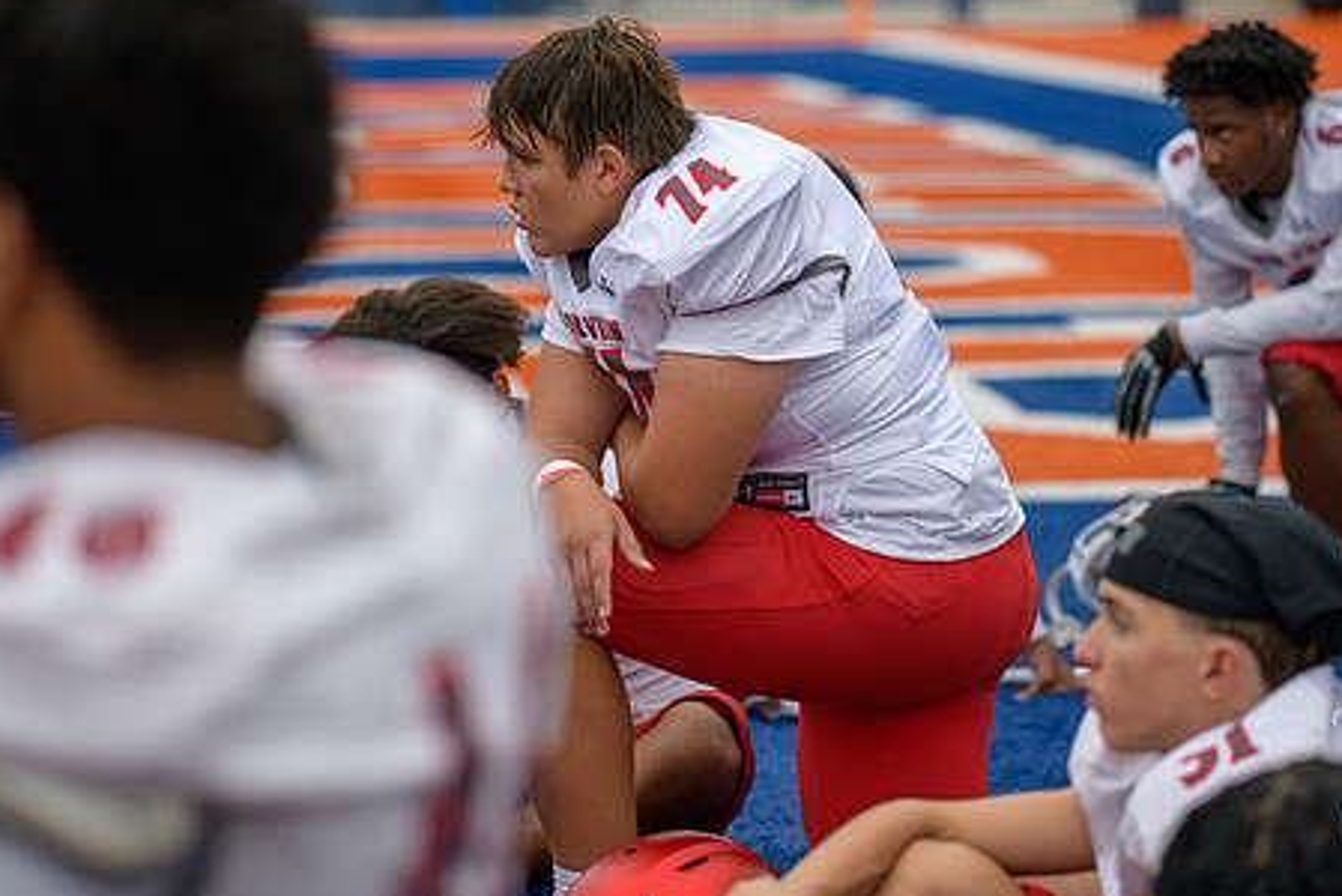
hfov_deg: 13.2
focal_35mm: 155
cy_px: 348
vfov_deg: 8.9
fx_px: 5782
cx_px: 786
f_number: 2.8
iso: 125
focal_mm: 120
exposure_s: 1/500
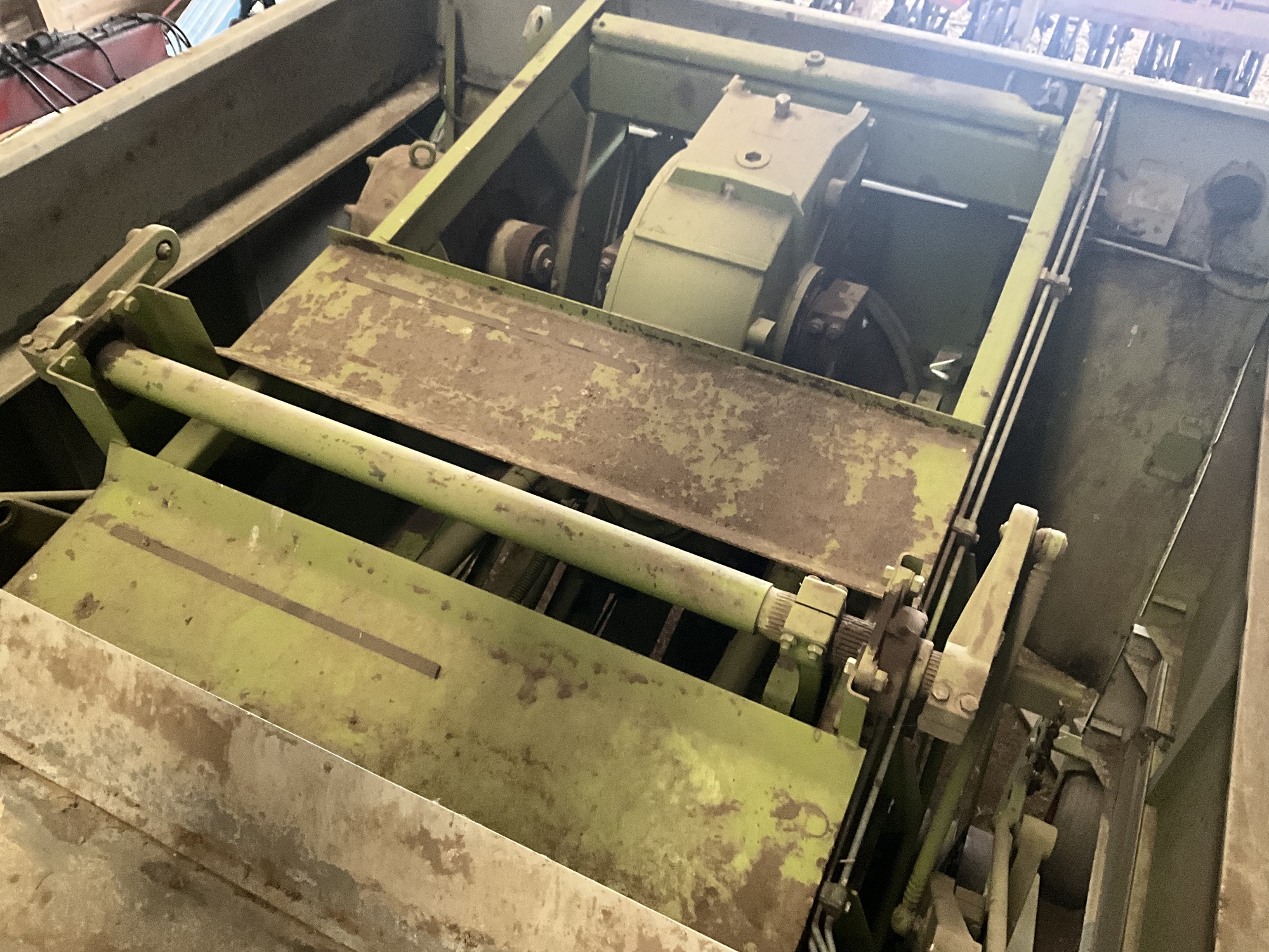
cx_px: 634
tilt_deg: -46.5
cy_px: 476
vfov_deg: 48.2
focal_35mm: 29
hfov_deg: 61.7
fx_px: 1063
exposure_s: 1/30
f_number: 1.8
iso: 400
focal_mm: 3
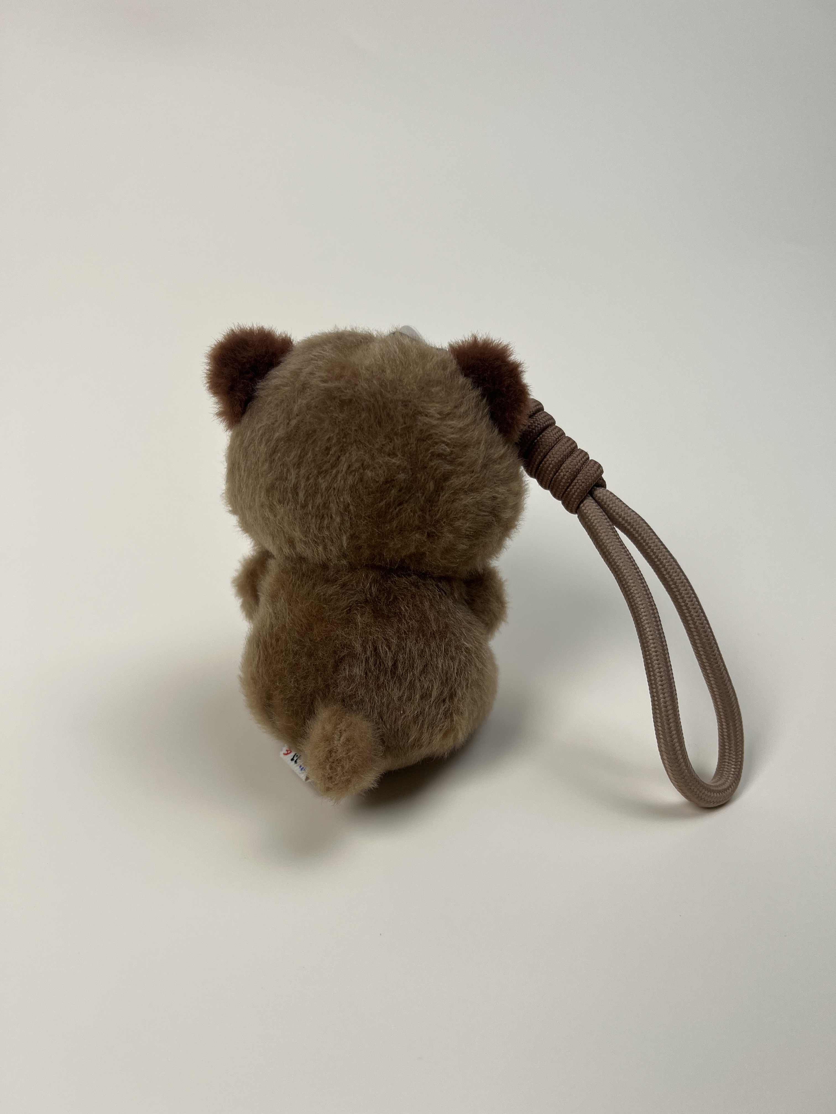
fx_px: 837
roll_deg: -0.2
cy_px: 557
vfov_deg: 67.3
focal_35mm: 26
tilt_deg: -29.3
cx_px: 418
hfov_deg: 53.1
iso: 50
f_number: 1.5
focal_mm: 5.7
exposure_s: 1/1019
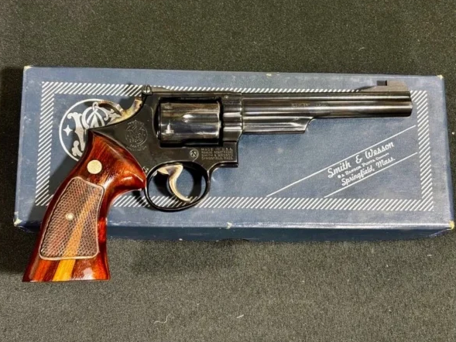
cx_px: 228
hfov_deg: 36.2
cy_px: 169
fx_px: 698
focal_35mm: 53
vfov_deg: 27.5
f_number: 1.6
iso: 320
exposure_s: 1/30
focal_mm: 5.96
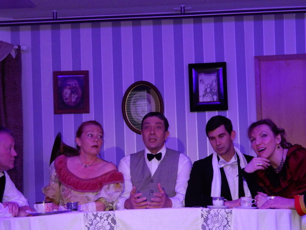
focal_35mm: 104
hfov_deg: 18.9
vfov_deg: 14.2
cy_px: 164
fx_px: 919
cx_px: 170
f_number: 4.5
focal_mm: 12.5
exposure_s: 1/30
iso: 250
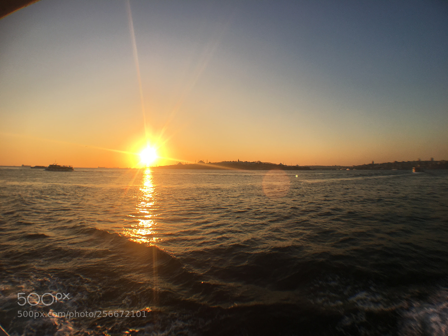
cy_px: 168
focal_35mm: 29
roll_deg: -0.7
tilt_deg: +2.6
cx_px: 224
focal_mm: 4.15
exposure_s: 1/1012
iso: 25
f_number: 2.2
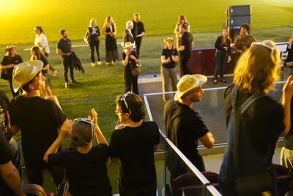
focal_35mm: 36
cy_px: 98
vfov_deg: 36.6
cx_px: 146
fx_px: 296
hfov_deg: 52.7
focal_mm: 36.3
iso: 12800
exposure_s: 1/25
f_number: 2.8
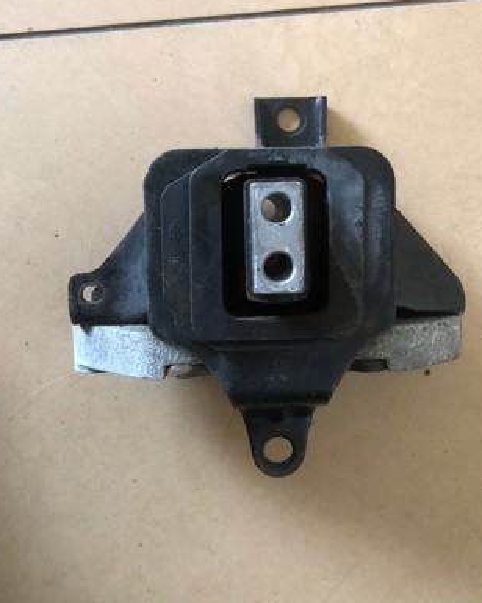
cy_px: 265
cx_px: 261
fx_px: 606
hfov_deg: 43.3
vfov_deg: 52.7
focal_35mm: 34
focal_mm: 4
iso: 100
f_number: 1.8
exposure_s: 1/15
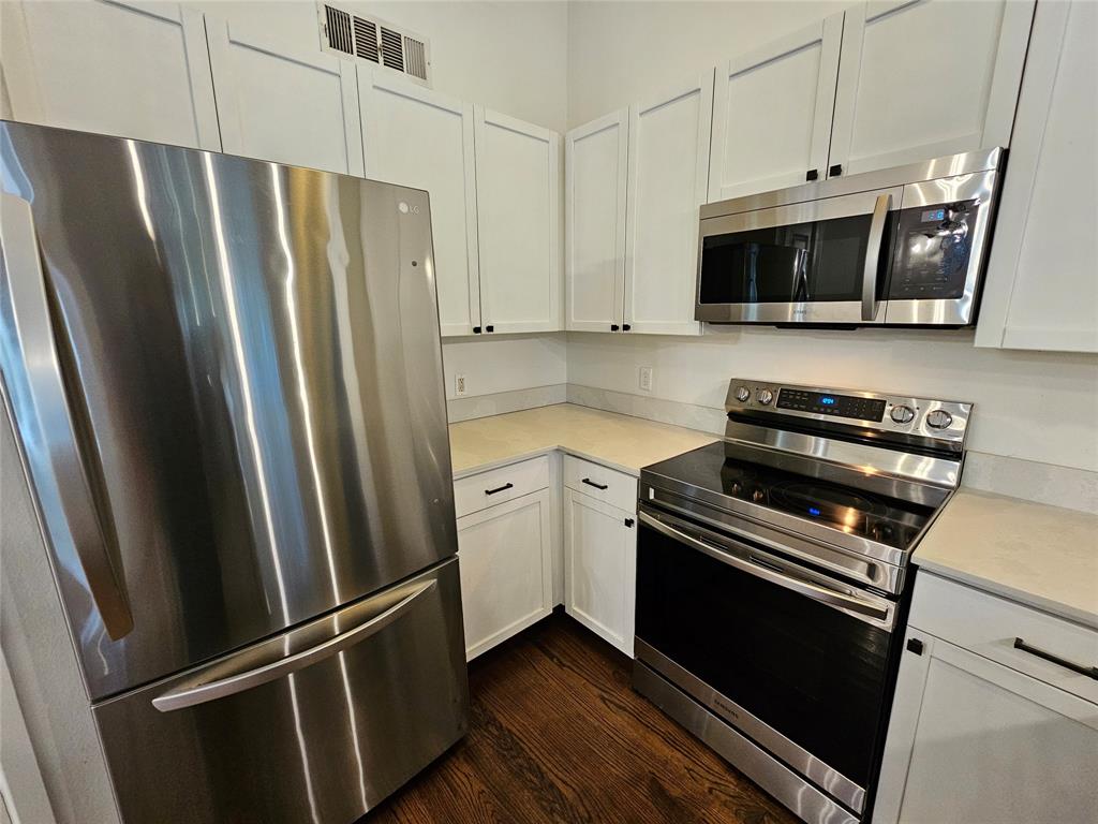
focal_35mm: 13
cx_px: 549
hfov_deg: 106.2
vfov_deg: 89.9
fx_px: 412
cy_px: 412
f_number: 2.2
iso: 400
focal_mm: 2.2
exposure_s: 1/60
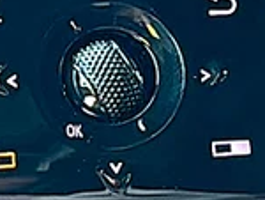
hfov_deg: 9.6
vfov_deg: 7.3
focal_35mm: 205
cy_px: 105
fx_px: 1572
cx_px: 101
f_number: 1.78
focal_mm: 6.86
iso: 80
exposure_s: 1/119
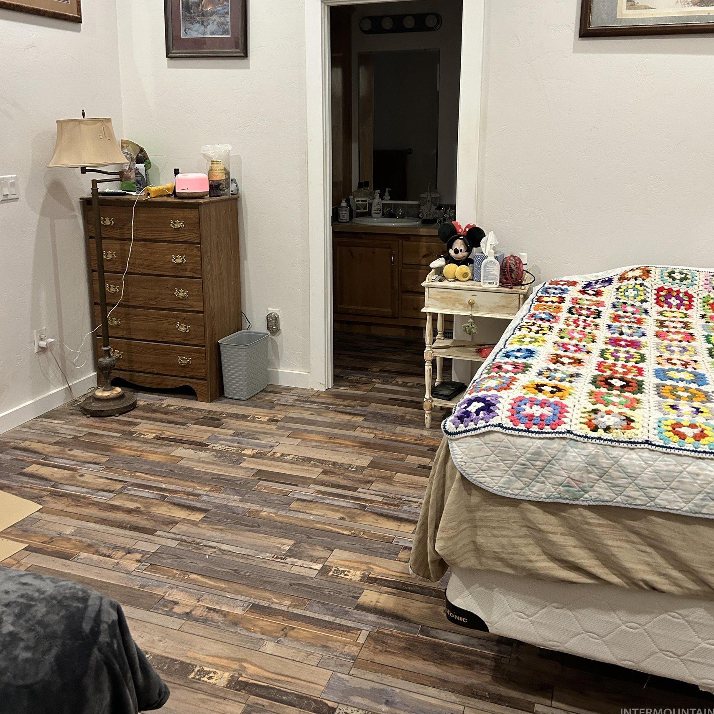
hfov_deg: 52.5
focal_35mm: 31
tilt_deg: -9.7
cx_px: 356
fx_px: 723
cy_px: 275
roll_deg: -0.1
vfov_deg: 52.1
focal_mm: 5.7
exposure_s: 1/60
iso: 250
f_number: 1.5
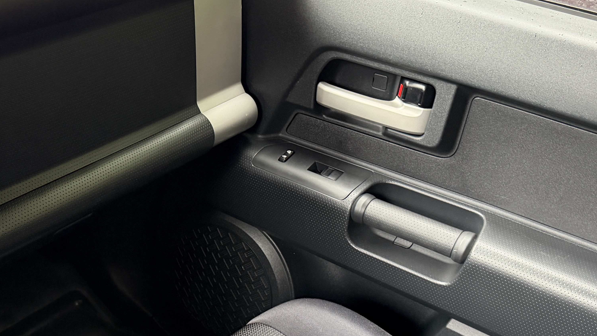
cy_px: 252
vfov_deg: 23.7
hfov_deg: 40.5
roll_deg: +1.4
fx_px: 791
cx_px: 170
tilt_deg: -30.1
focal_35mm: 50
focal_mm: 6.76
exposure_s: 1/60
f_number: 1.78
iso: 500
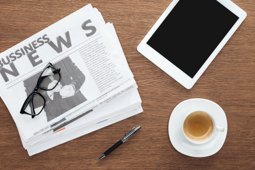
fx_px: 354
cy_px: 85
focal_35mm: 50
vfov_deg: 27.0
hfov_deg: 39.6
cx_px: 128
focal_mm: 50
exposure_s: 1/160
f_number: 9
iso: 125
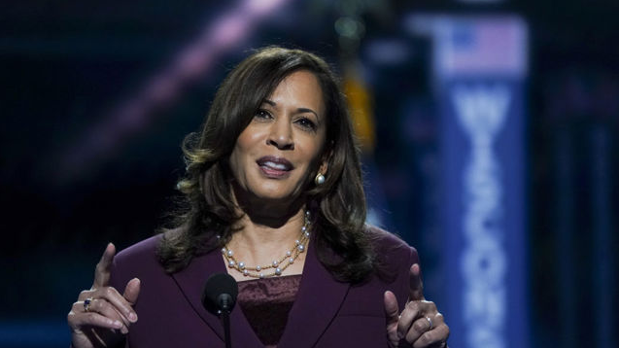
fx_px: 10355
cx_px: 309
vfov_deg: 1.9
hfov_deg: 3.4
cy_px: 175
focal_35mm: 631
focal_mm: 600
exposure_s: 1/320
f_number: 6.3
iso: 4000
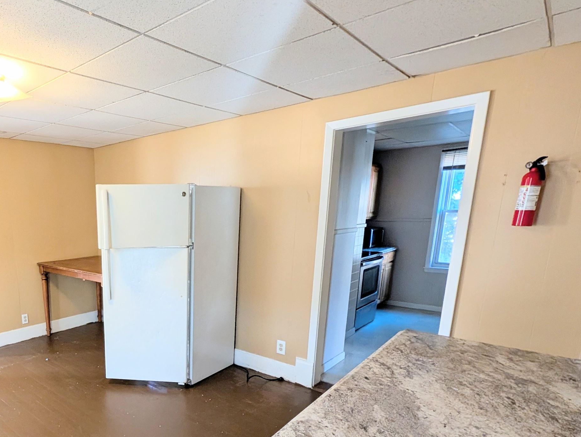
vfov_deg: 64.2
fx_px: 336
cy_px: 296
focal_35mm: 20
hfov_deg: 75.2
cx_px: 138
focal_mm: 2.02
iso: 203
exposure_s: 1/120
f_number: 1.7
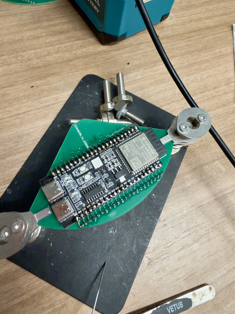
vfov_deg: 71.6
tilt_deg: -67.5
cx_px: 118
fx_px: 217
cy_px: 157
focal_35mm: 24
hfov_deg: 56.8
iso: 250
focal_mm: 2.22
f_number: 2.2
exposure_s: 1/121
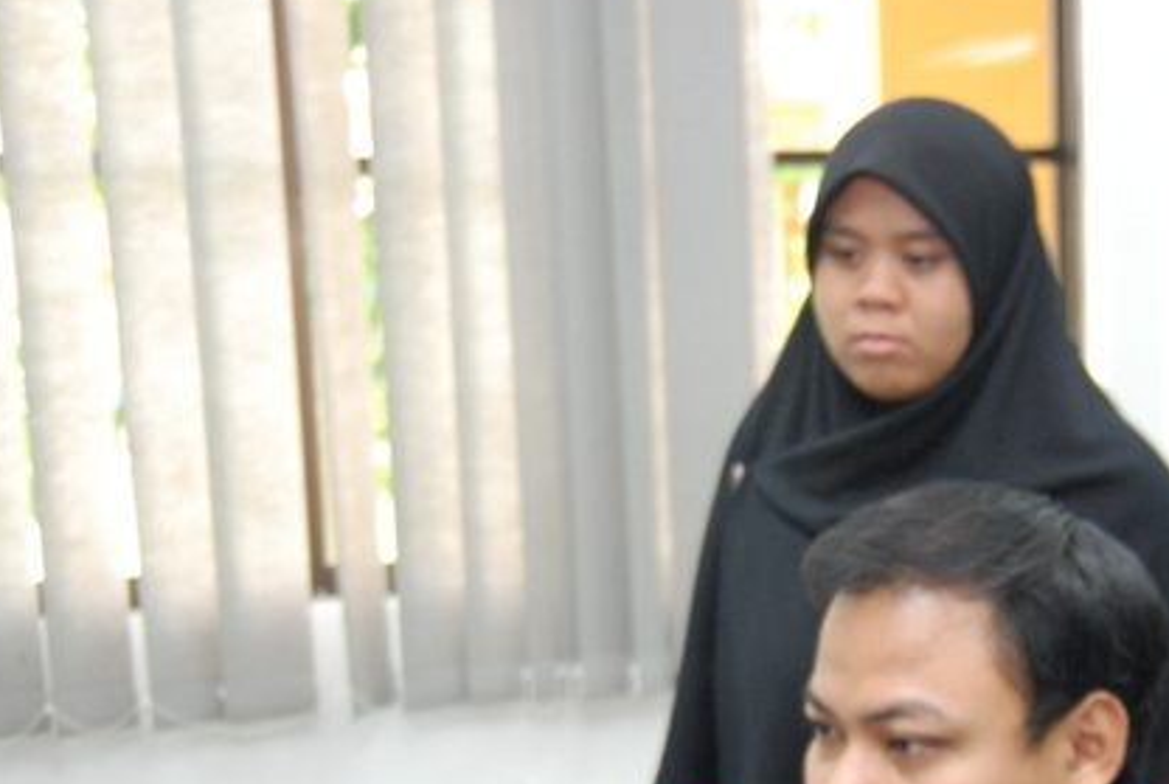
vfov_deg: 18.0
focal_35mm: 75
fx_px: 2440
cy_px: 714
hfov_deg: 26.6
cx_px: 880
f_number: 14
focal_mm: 26
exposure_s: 1/125
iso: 1000
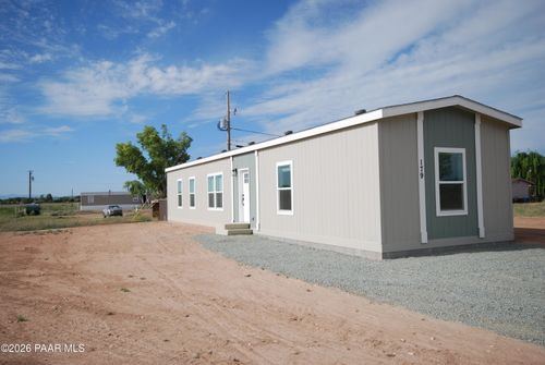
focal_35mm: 30
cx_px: 272
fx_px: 455
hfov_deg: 61.9
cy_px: 182
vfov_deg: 43.7
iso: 100
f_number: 9
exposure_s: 1/250
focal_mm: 20
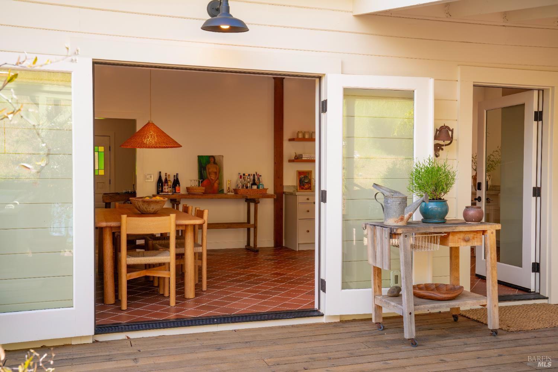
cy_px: 186
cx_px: 279
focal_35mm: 36
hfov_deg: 53.1
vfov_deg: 36.9
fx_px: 558
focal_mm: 36
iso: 100
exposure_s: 1/8
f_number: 11
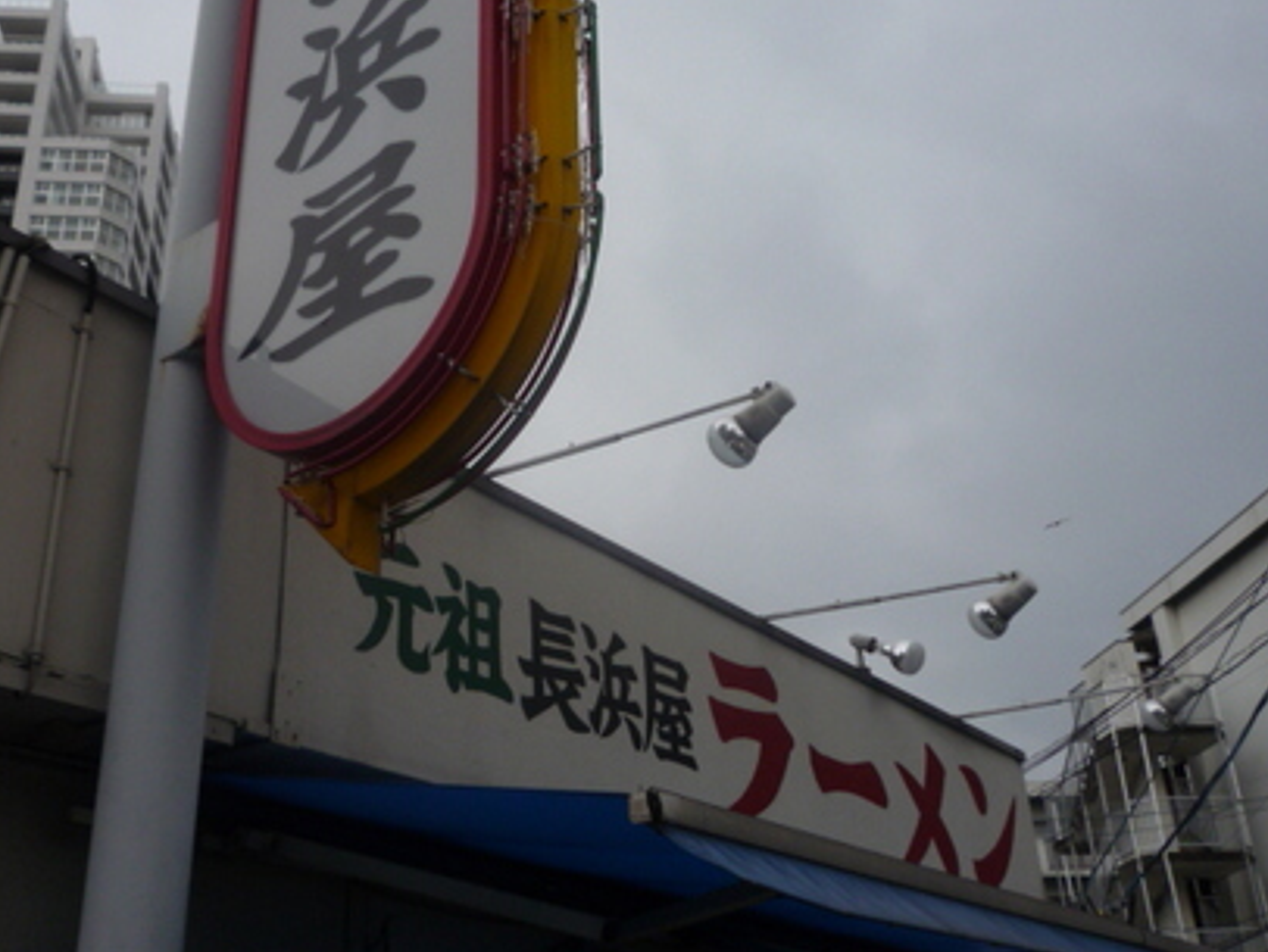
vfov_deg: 36.8
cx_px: 534
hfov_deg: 47.7
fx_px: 1429
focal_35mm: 39
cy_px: 431
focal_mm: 4.4
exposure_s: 1/500
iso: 100
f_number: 2.8
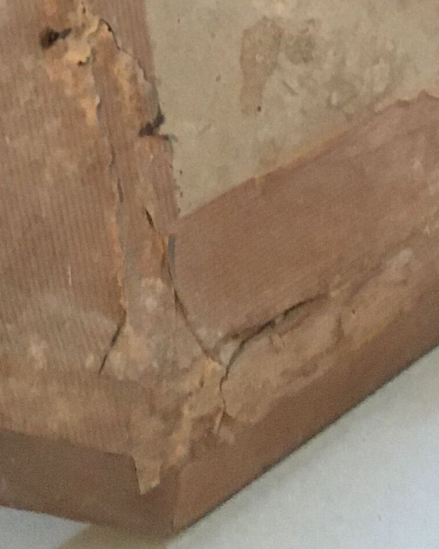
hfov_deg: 12.8
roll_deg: -4.6
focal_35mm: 120
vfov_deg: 13.9
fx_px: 1949
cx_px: 260
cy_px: -500
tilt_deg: -24.1
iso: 200
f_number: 2.2
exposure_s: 1/17
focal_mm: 4.15
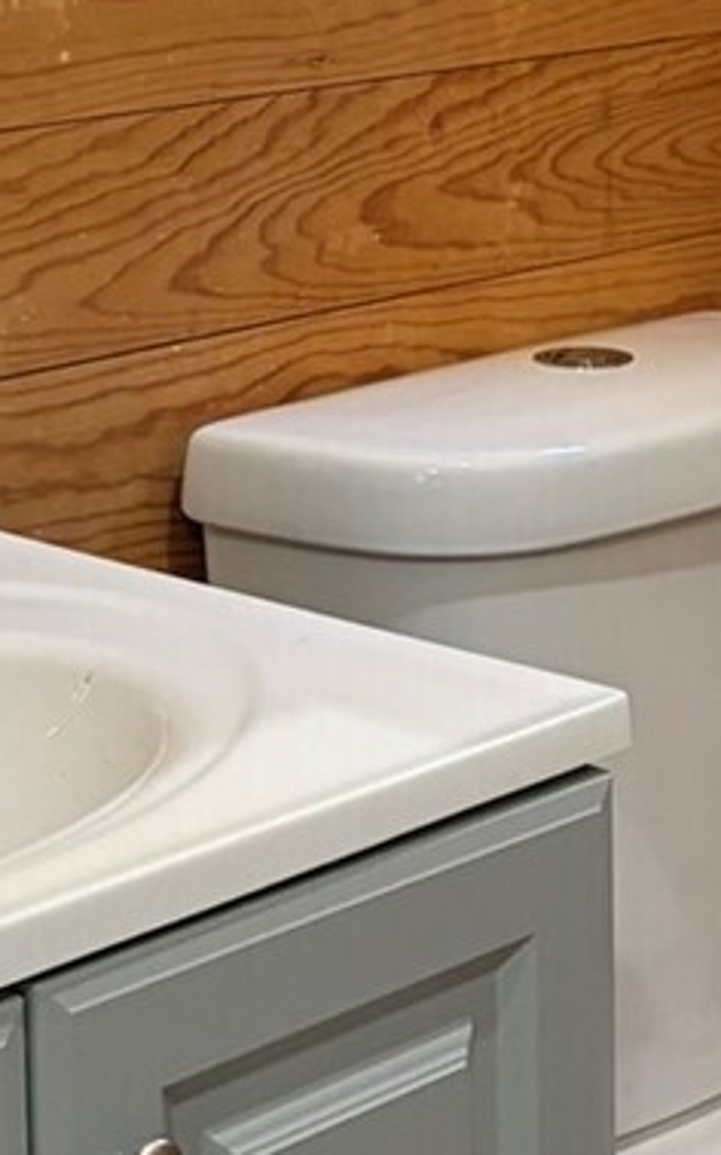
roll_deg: +1.4
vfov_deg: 19.4
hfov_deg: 12.5
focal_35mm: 105
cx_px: 400
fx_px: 3304
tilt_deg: -6.2
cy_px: 104
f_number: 1.6
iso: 320
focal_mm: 5.96
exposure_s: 1/60
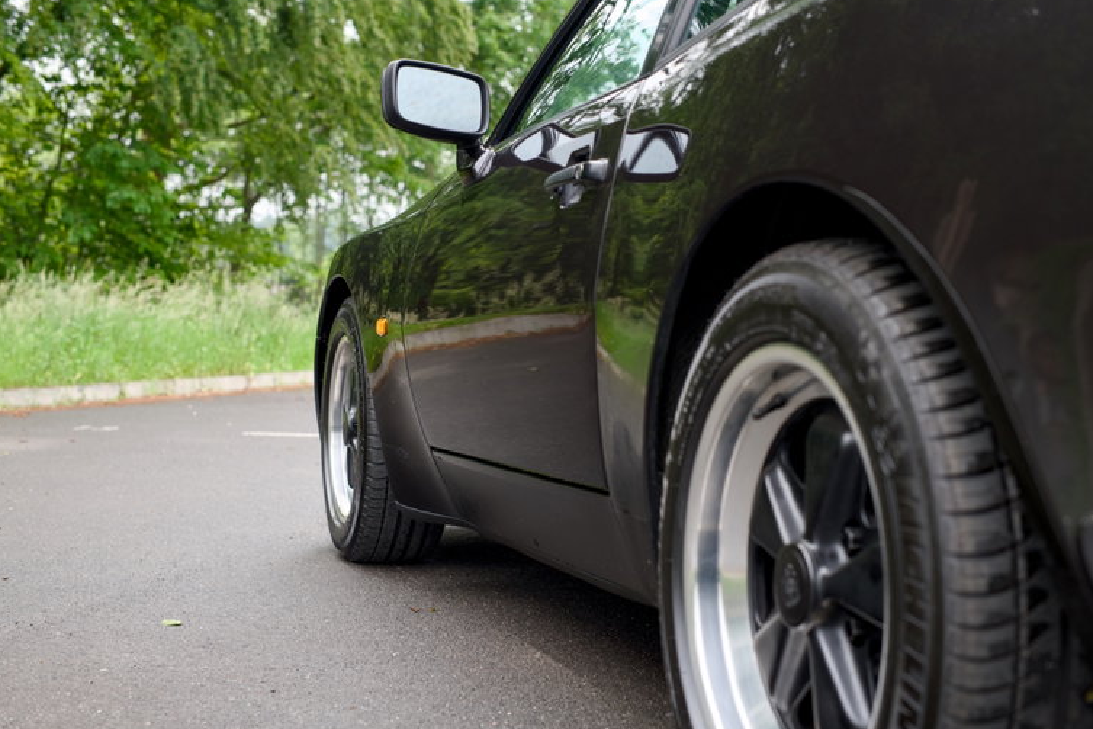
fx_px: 1548
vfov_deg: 26.5
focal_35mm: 51
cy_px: 362
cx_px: 550
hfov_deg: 38.9
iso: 400
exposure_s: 1/125
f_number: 6.3
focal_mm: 50
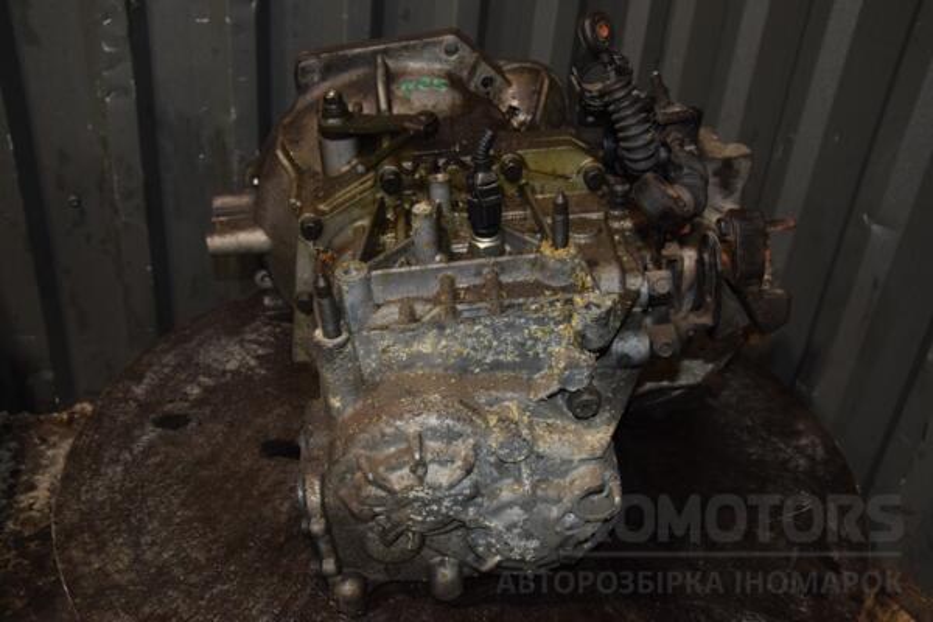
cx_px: 466
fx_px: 855
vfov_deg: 40.0
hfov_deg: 57.2
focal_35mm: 33
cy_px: 311
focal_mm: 22
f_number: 5
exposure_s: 1/60
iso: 800
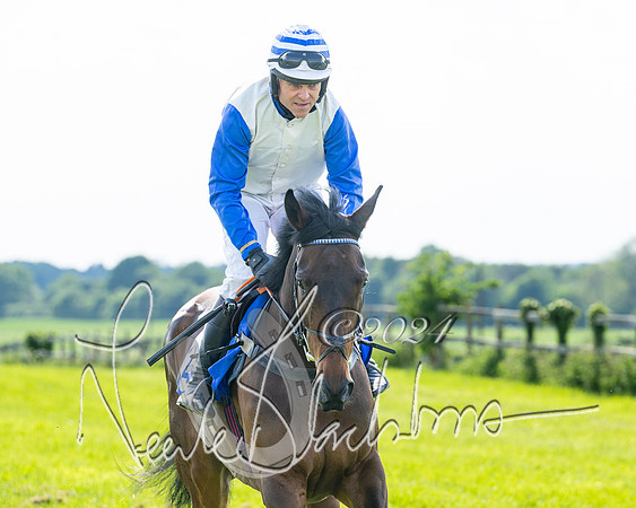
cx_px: 329
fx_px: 4482
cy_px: 268
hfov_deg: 8.1
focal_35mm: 238
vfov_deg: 6.5
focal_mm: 175
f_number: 5
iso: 200
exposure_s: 1/800
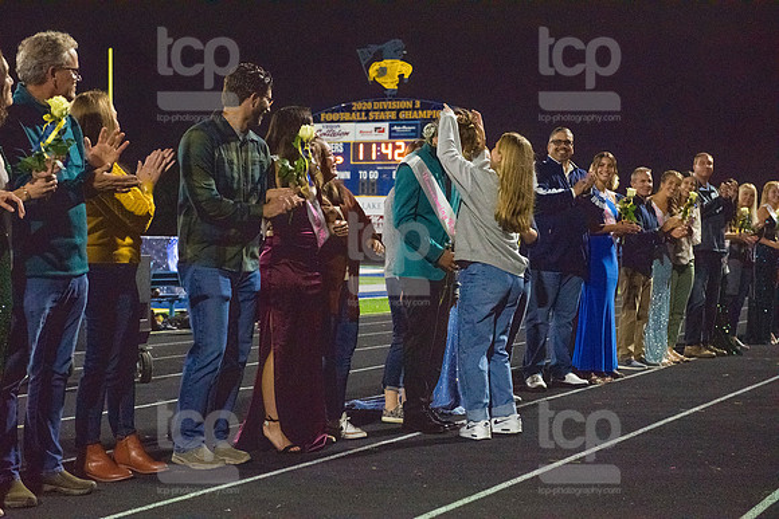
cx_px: 390
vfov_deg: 19.5
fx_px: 1515
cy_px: 260
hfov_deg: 28.8
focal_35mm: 70
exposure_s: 1/500
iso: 8000
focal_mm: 70
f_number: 5
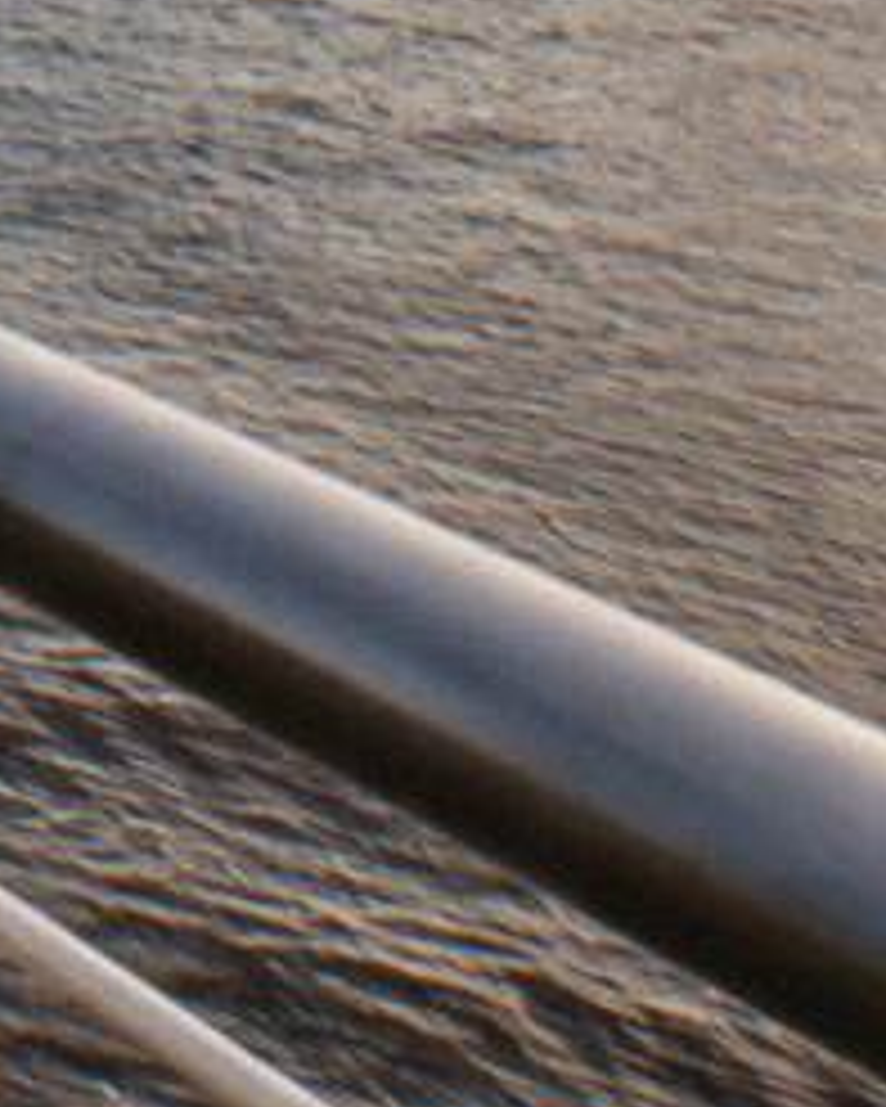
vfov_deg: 7.9
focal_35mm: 239
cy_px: -673
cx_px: -976
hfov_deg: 6.3
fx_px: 7829
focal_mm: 49
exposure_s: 1/640
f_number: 7.1
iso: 500
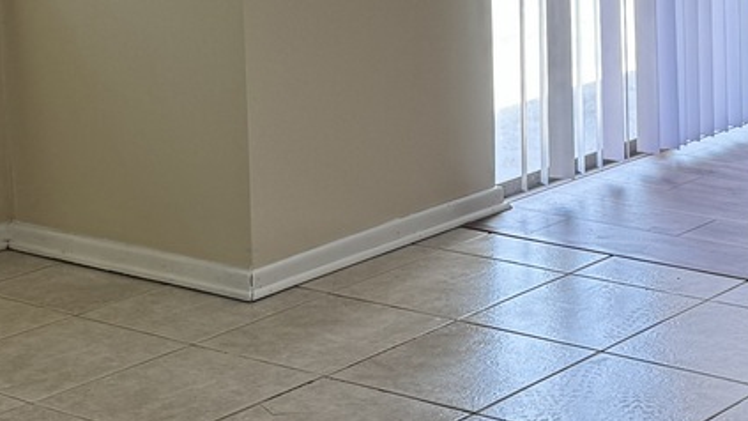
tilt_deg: -5.0
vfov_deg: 13.1
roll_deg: +1.2
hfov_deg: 23.4
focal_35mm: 89
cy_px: -134
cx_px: 656
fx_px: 1765
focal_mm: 6.76
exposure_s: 1/169
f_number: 1.78
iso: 64
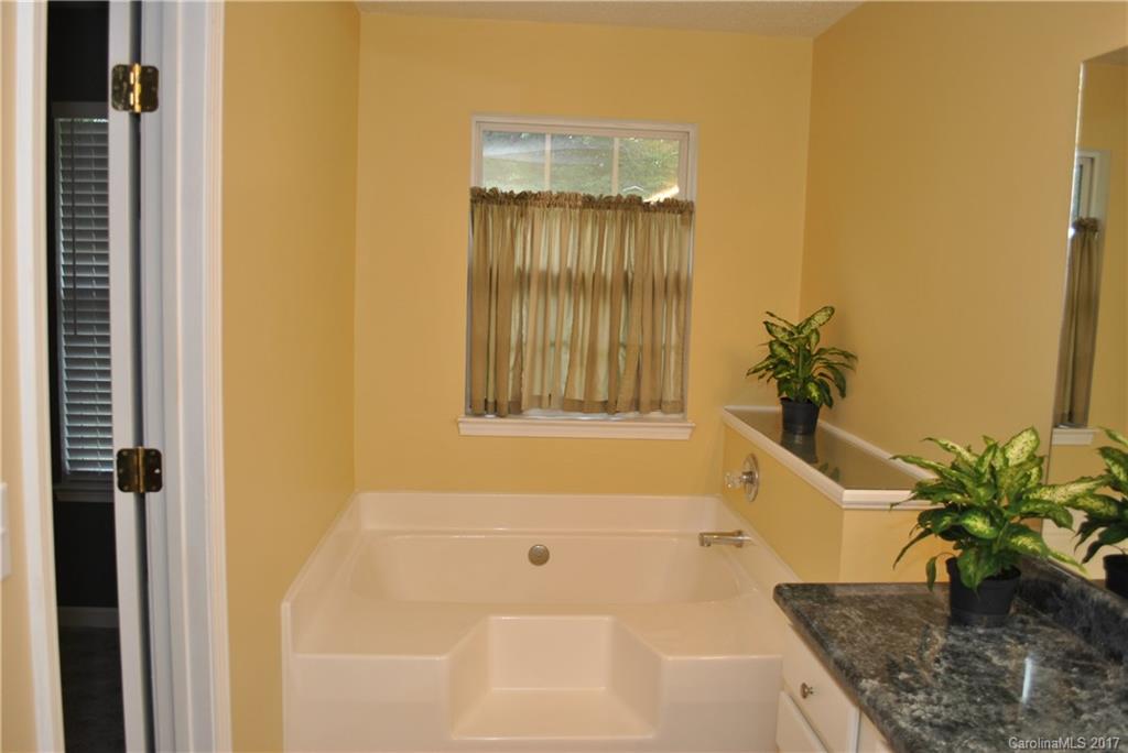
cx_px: 564
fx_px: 846
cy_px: 376
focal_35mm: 27
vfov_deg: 48.0
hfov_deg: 67.4
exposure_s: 1/60
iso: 200
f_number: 4
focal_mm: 18
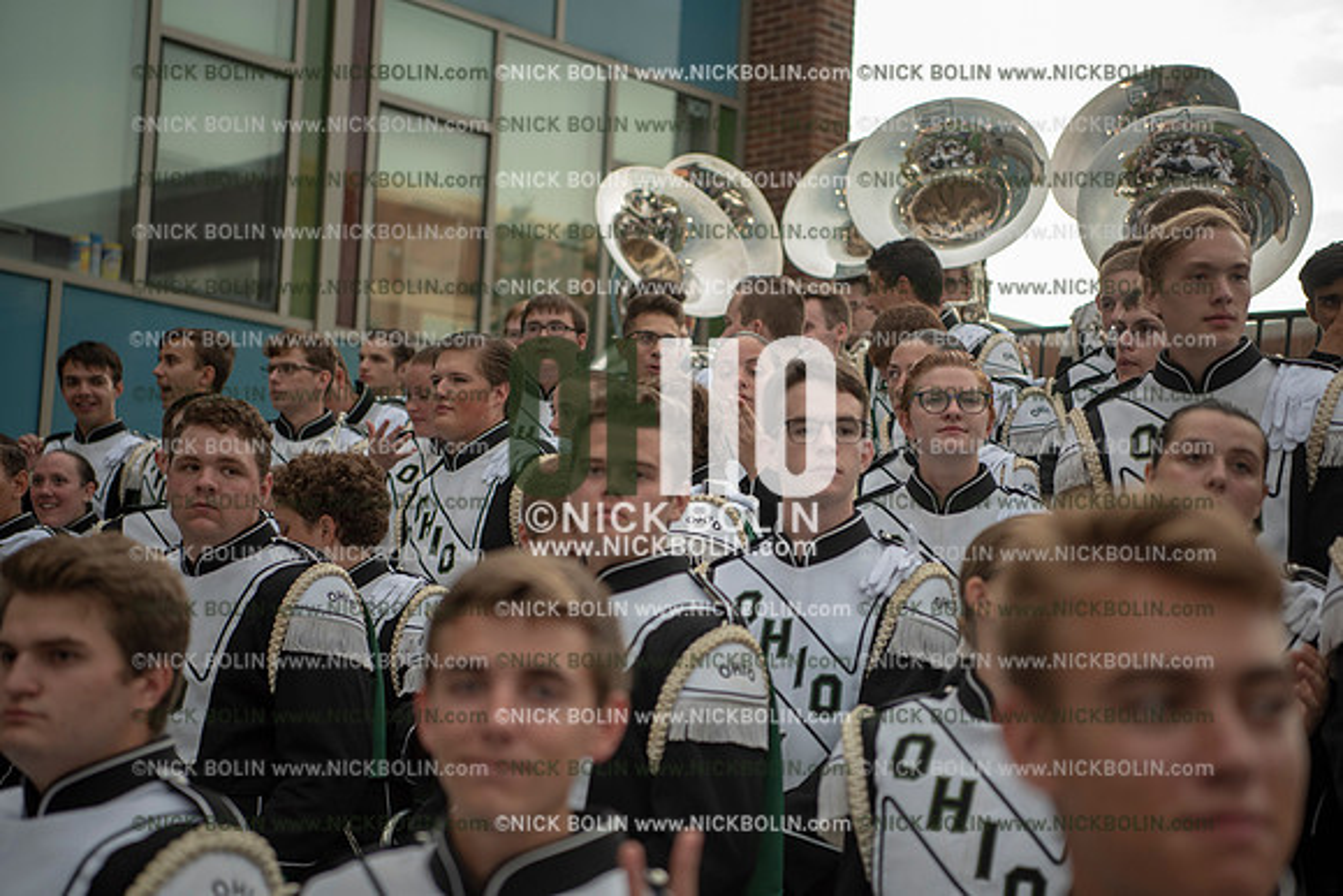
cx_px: 672
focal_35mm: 70
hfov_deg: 28.8
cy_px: 448
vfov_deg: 19.5
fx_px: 2612
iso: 800
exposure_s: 1/1000
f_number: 3.2
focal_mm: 70
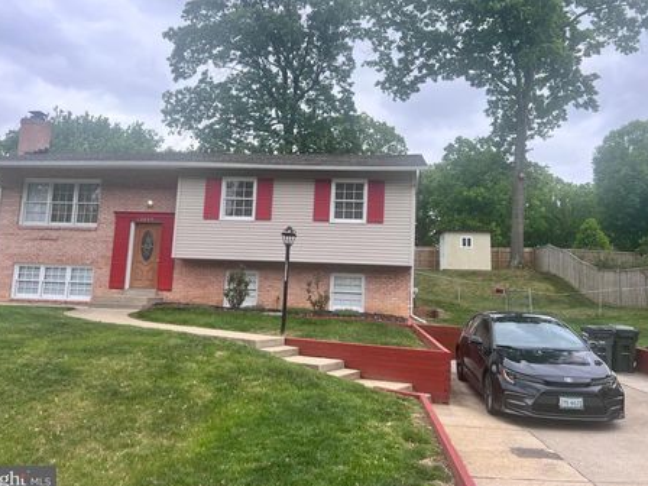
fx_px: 543
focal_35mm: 29
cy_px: 223
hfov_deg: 61.7
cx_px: 330
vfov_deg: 48.2
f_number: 1.5
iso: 50
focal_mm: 5.7
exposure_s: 1/1326
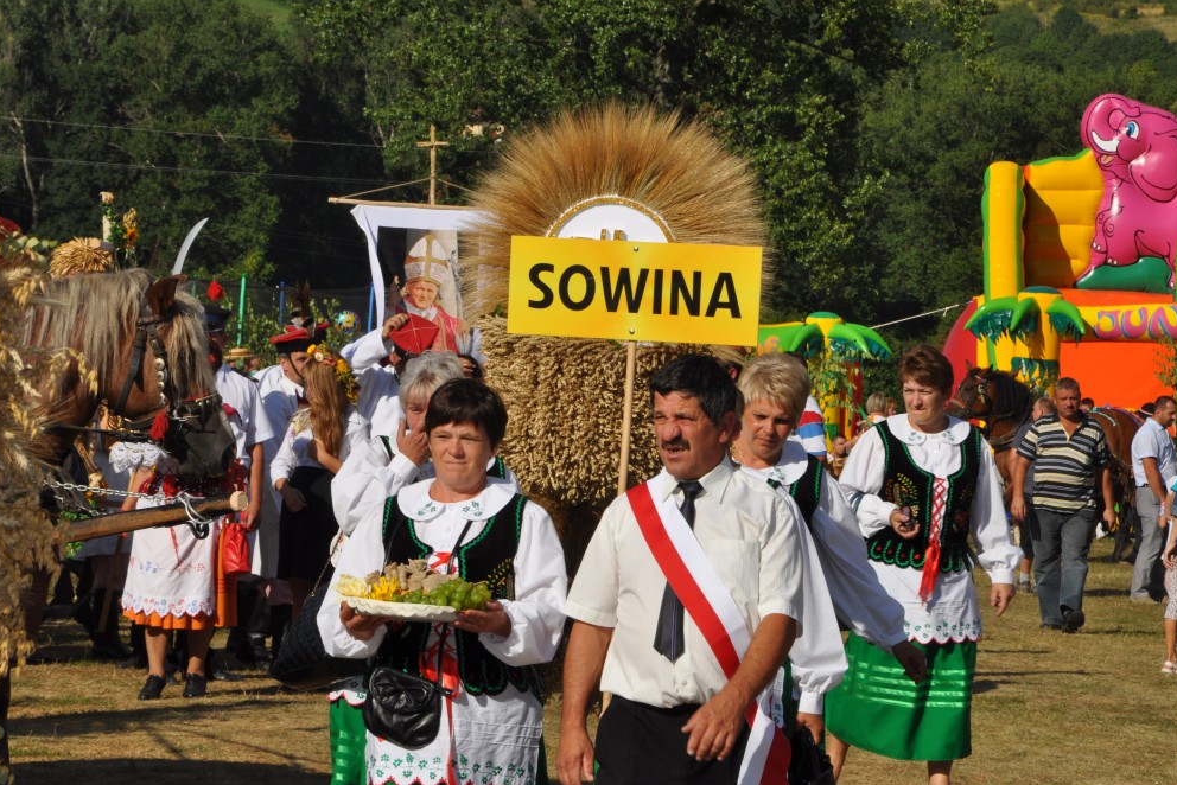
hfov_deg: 13.0
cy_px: 392
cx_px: 587
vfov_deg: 8.7
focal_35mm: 159
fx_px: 5183
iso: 200
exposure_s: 1/200
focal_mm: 105
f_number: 20
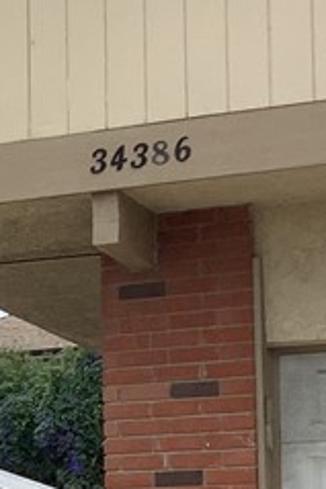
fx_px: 1877
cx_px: -595
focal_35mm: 138
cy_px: 503
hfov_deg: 8.5
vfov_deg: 14.6
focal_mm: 3.3
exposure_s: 1/1045
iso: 25
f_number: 2.4
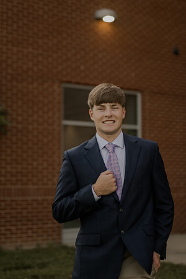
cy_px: 140
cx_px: 93
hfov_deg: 18.2
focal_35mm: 75
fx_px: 581
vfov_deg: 27.0
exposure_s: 1/640
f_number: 1.4
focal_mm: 50
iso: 100
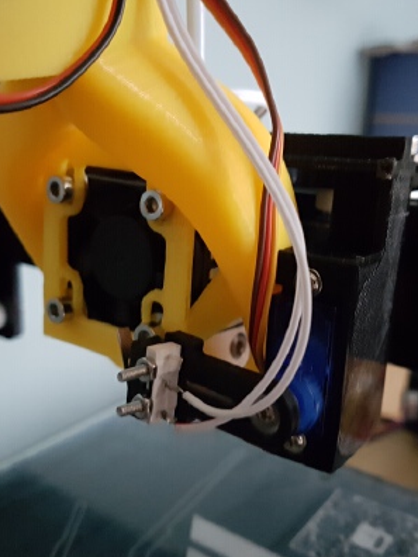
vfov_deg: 52.6
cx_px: 216
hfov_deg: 40.7
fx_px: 564
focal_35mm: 35
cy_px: 280
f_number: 1.7
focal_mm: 4.2
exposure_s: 1/10
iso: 1000
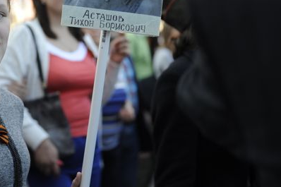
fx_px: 687
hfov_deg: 22.8
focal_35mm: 88
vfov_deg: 15.4
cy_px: 45
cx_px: 52
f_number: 3.2
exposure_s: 1/400
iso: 200
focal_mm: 50
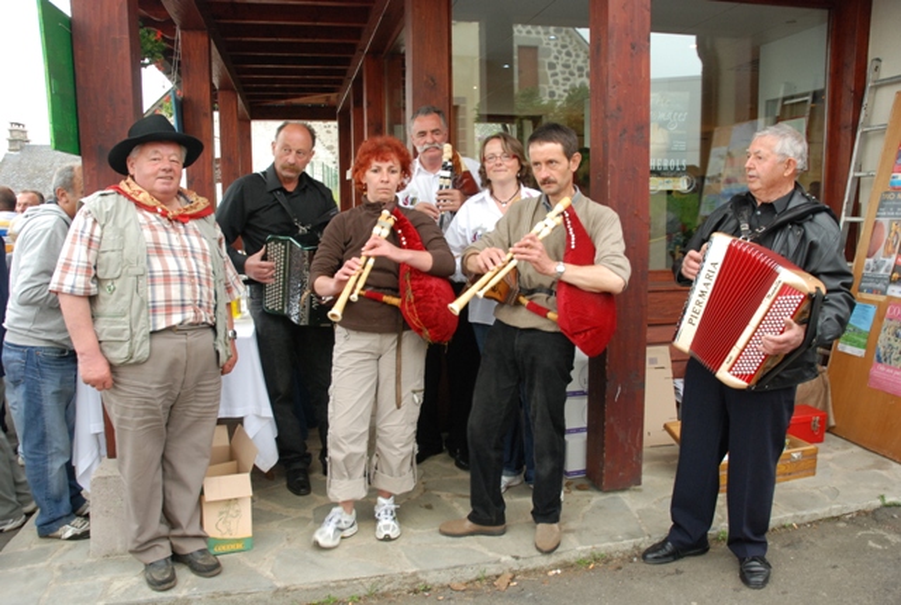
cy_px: 302
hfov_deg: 67.3
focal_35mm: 27
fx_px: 677
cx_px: 450
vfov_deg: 48.2
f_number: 6.3
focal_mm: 18
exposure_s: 1/50
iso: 500
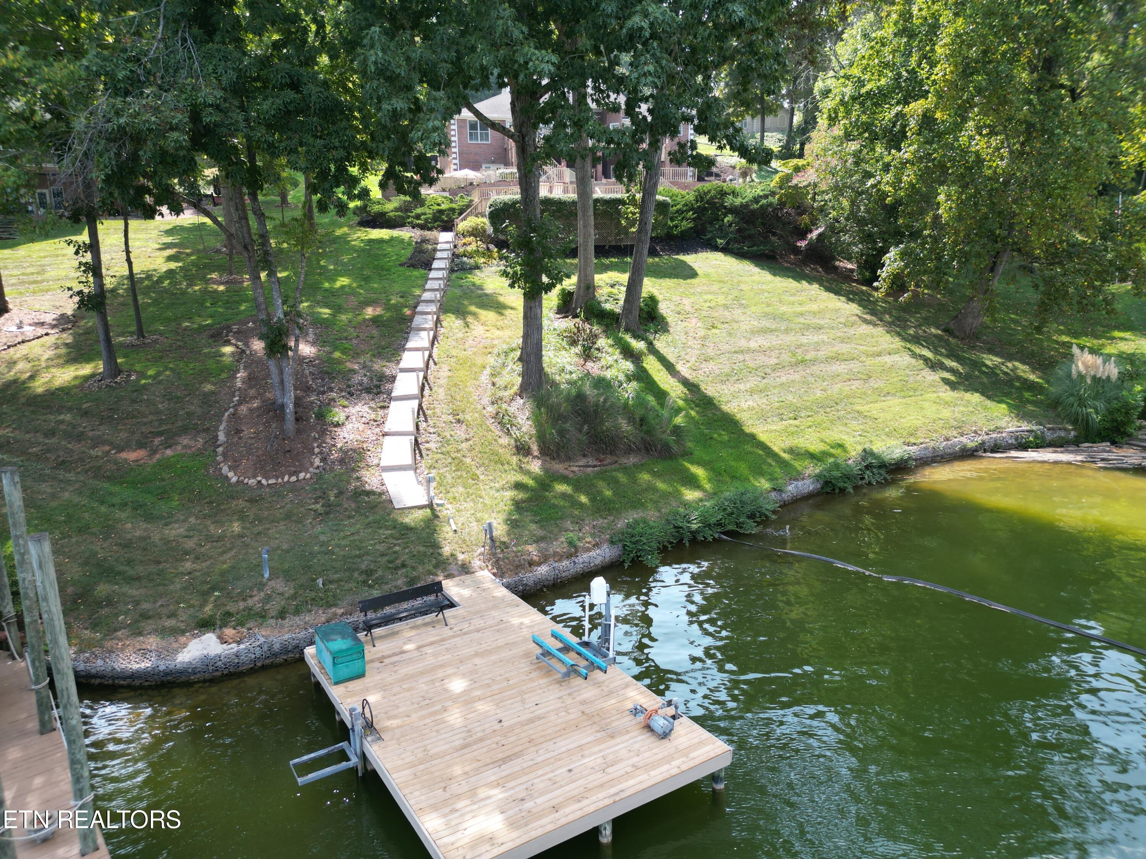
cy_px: 430
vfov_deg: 56.8
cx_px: 573
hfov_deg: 71.6
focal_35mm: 24
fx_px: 795
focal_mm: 6.72
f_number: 1.7
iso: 140
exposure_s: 1/640
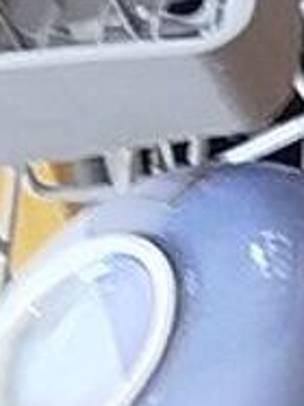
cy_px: 170
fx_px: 4595
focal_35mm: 392
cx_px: 836
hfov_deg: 3.7
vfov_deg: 5.1
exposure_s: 1/33
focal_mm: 5.31
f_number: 1.7
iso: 125
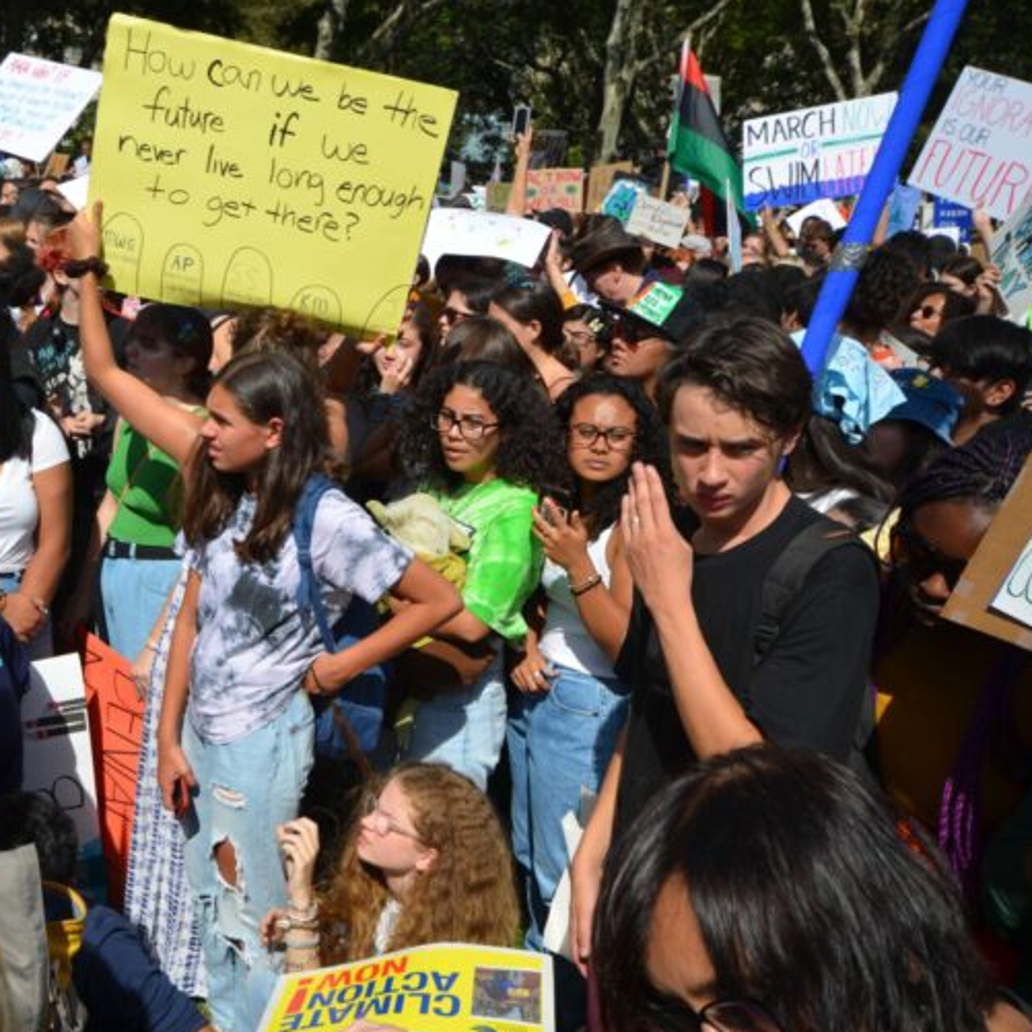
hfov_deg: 41.7
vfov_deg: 42.8
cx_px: 268
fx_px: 1315
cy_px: 516
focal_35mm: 39
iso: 100
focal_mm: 20
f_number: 8
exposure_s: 1/250
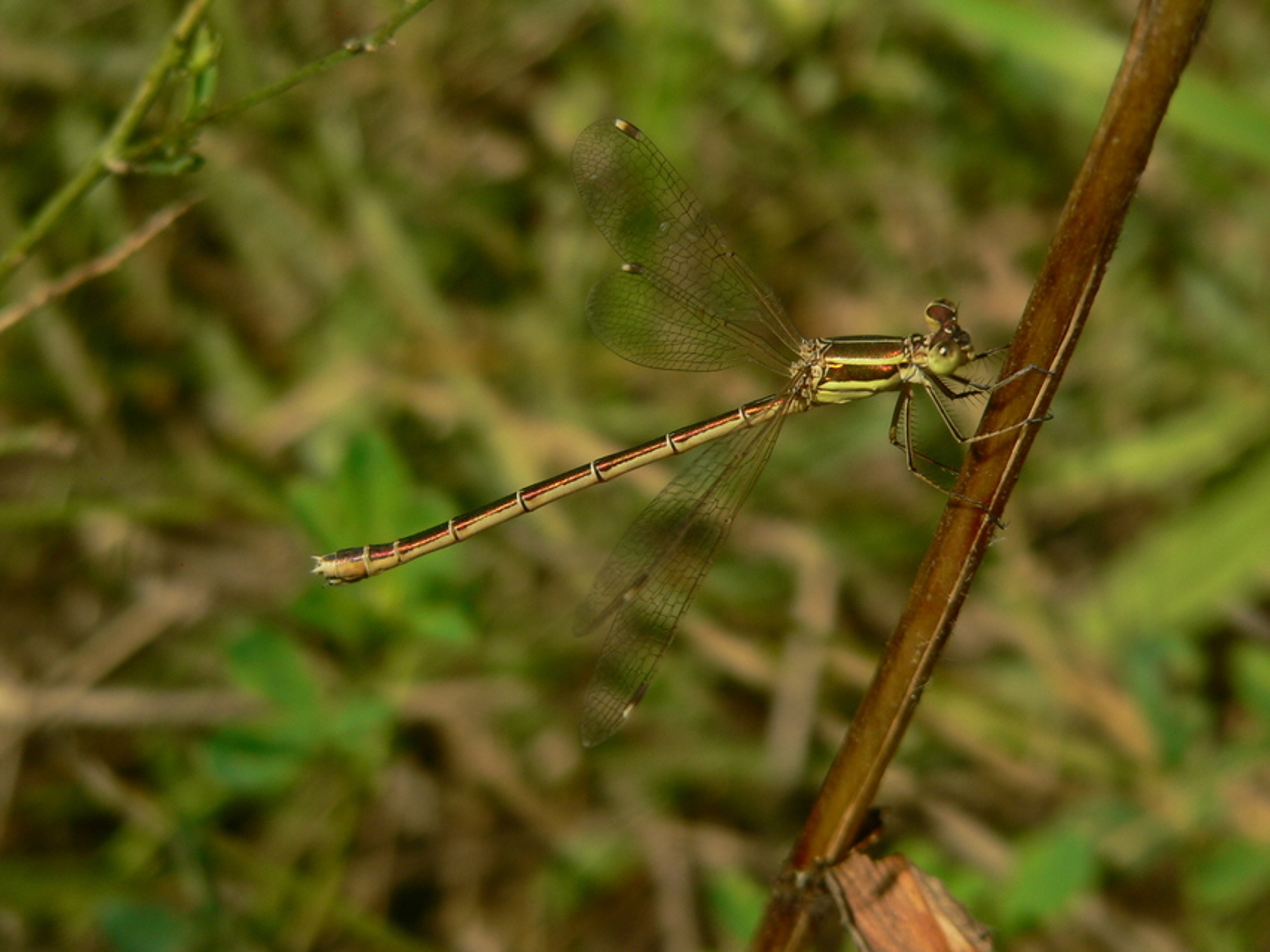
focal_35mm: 105
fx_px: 3853
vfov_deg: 14.1
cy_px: 476
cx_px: 635
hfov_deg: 18.7
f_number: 4
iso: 80
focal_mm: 17.4
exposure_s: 1/1000
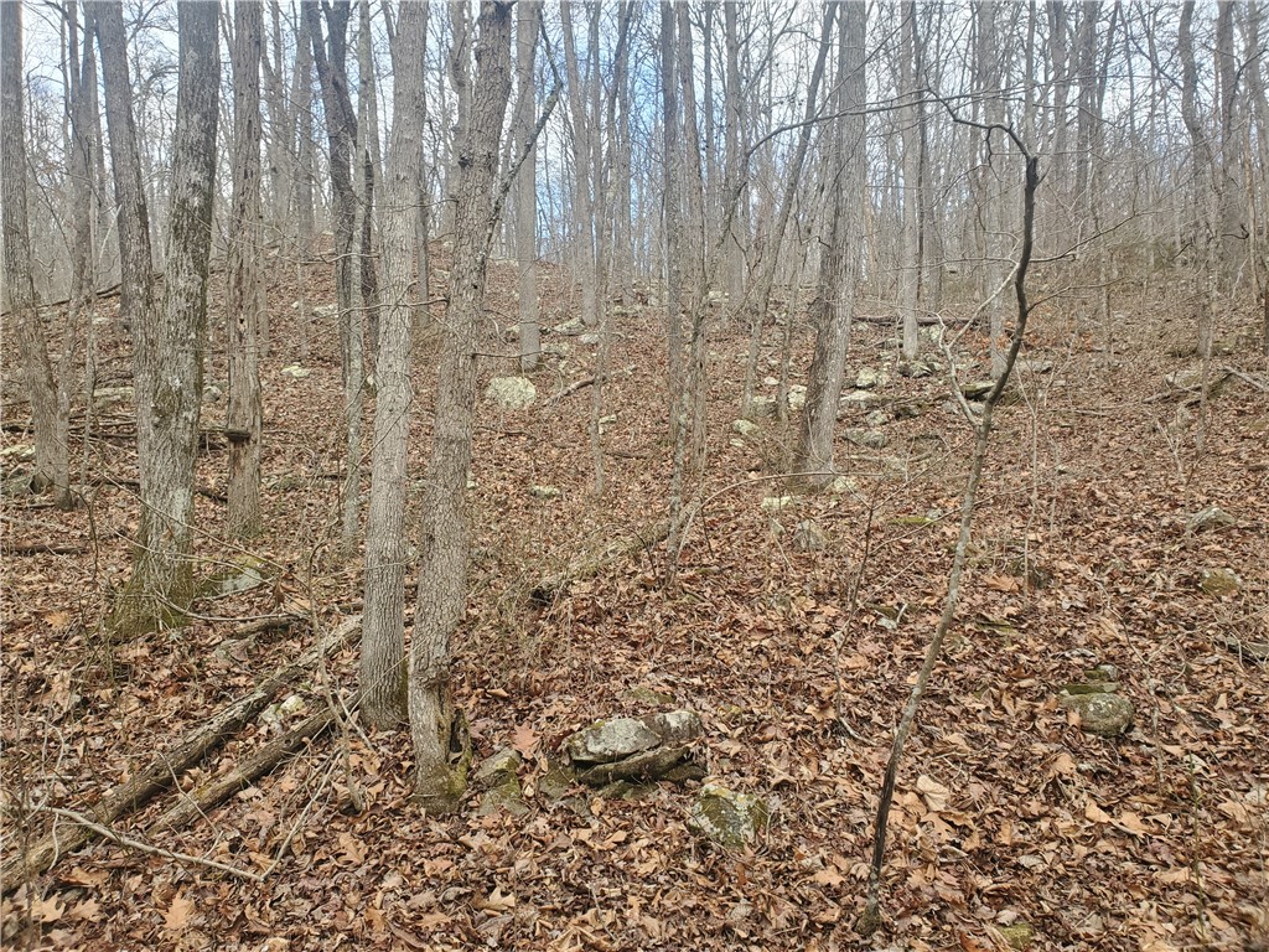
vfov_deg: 53.1
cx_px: 634
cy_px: 476
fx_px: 953
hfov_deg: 67.3
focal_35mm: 26
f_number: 2.4
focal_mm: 4.3
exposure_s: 1/120
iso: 50
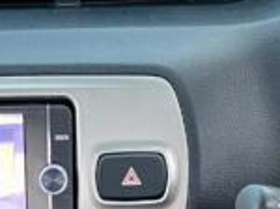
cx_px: 90
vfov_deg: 8.1
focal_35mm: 171
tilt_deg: -38.3
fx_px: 1381
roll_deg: +3.1
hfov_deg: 11.6
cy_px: 480
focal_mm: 5.1
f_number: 1.6
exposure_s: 1/60
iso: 320
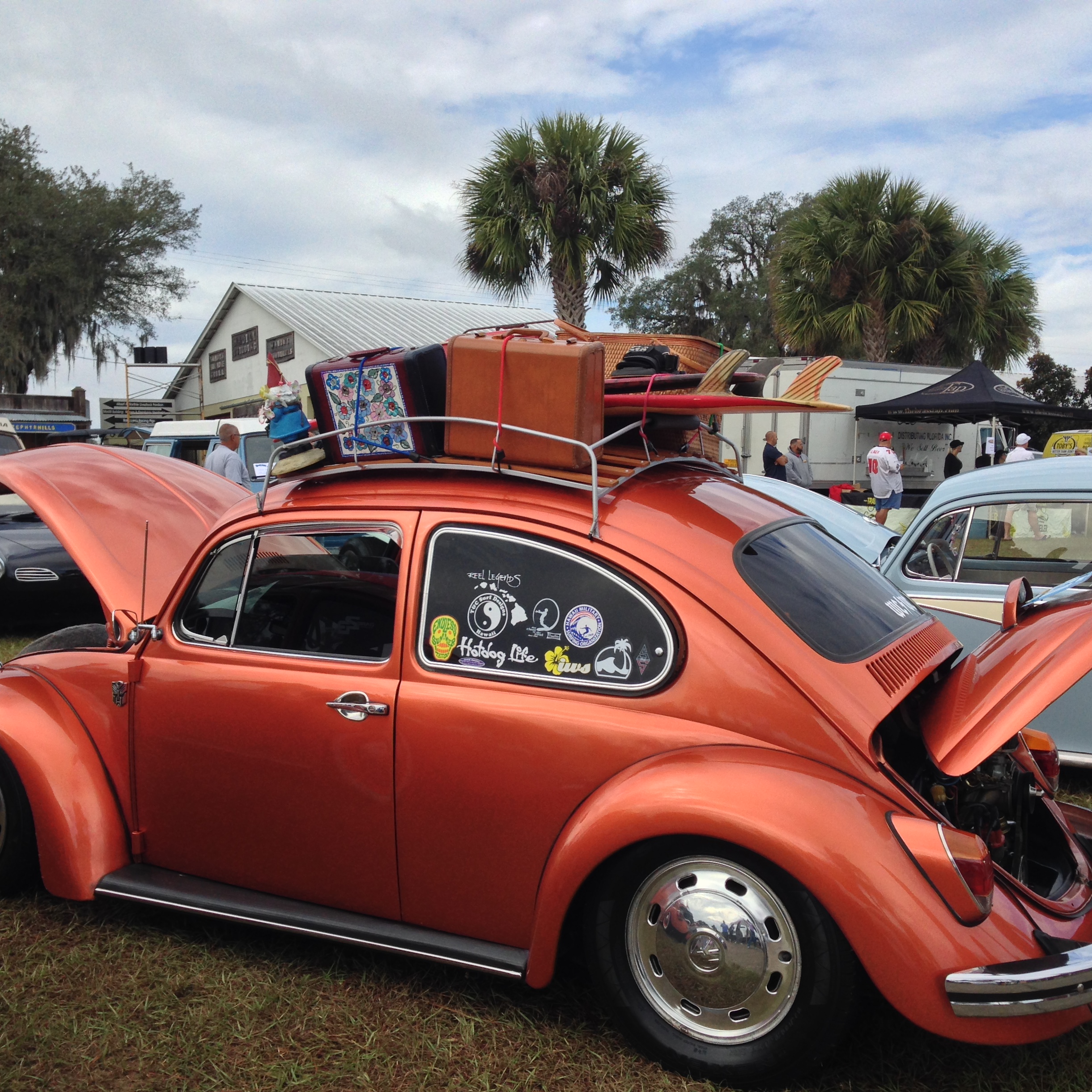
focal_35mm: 39
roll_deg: -0.2
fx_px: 1392
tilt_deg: -1.5
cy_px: 547
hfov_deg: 42.8
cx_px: 536
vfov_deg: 42.8
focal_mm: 4.12
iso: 50
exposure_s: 1/1085
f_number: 2.4
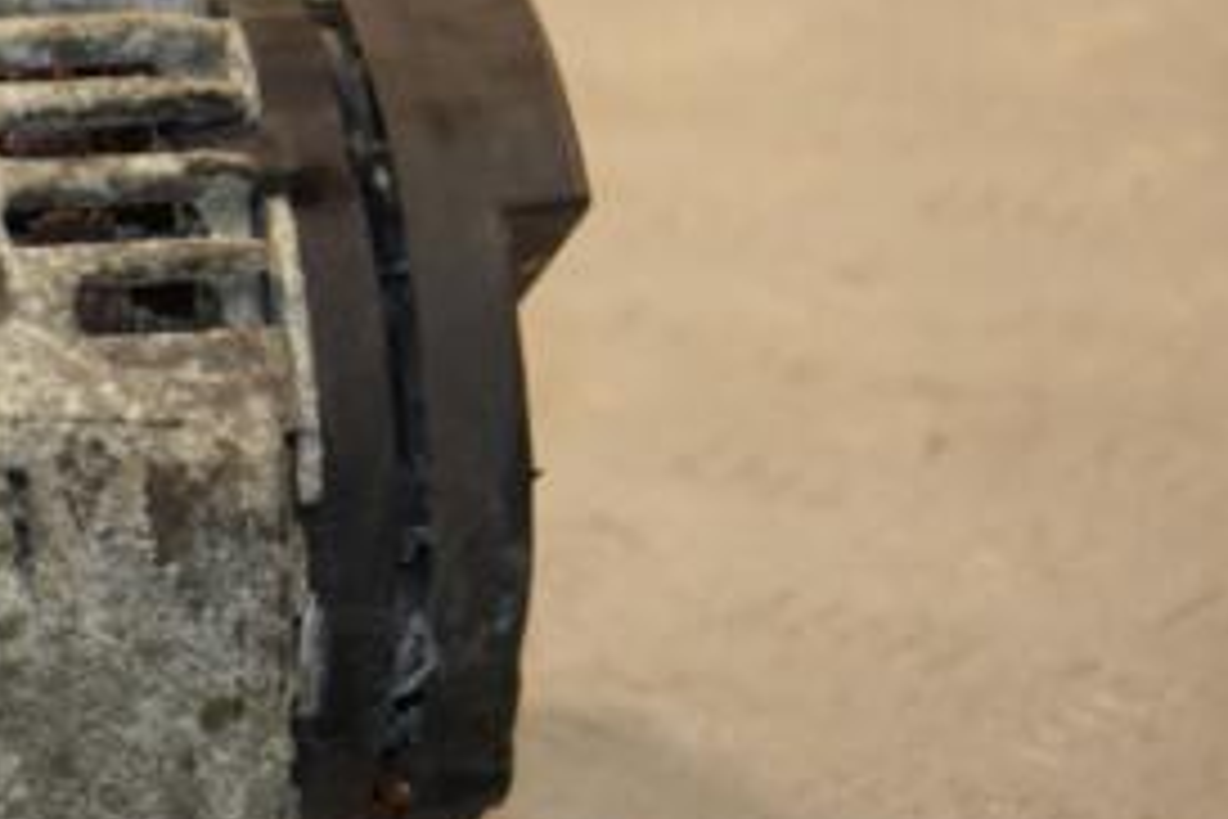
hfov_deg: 10.6
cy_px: 490
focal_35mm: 191
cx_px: -112
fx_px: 6515
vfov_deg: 7.2
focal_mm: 58
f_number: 5
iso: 800
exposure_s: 1/200
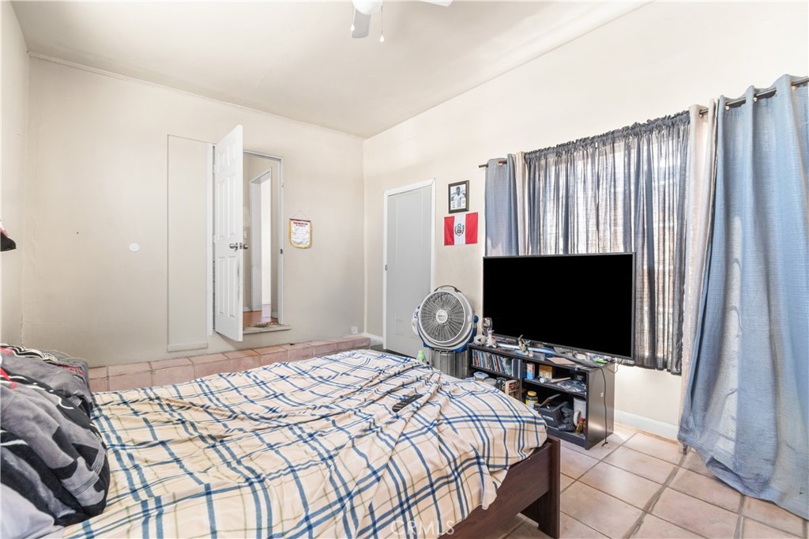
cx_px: 404
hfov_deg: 100.4
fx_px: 337
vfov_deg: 77.3
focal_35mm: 15
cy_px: 270
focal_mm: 10
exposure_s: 1/3
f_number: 7.1
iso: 320
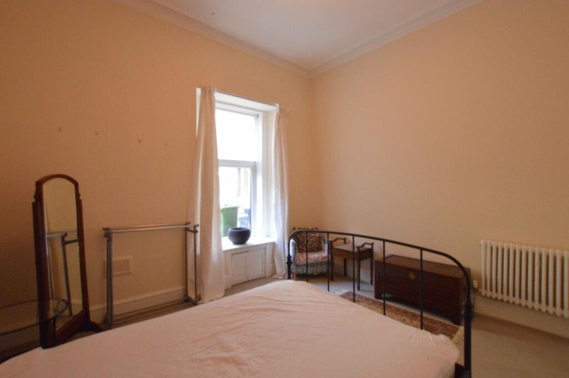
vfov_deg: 77.2
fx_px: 237
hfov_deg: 100.4
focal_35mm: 15
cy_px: 189
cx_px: 284
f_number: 22
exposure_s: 1/2.5
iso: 3200
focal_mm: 10
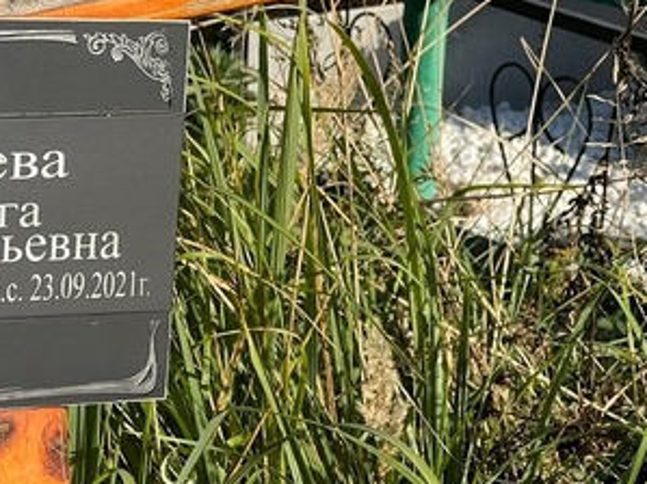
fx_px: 3849
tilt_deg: -15.2
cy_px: 197
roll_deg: +2.8
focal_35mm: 206
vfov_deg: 7.2
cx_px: 78
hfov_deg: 9.6
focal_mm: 9
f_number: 2.8
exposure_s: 1/492
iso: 32
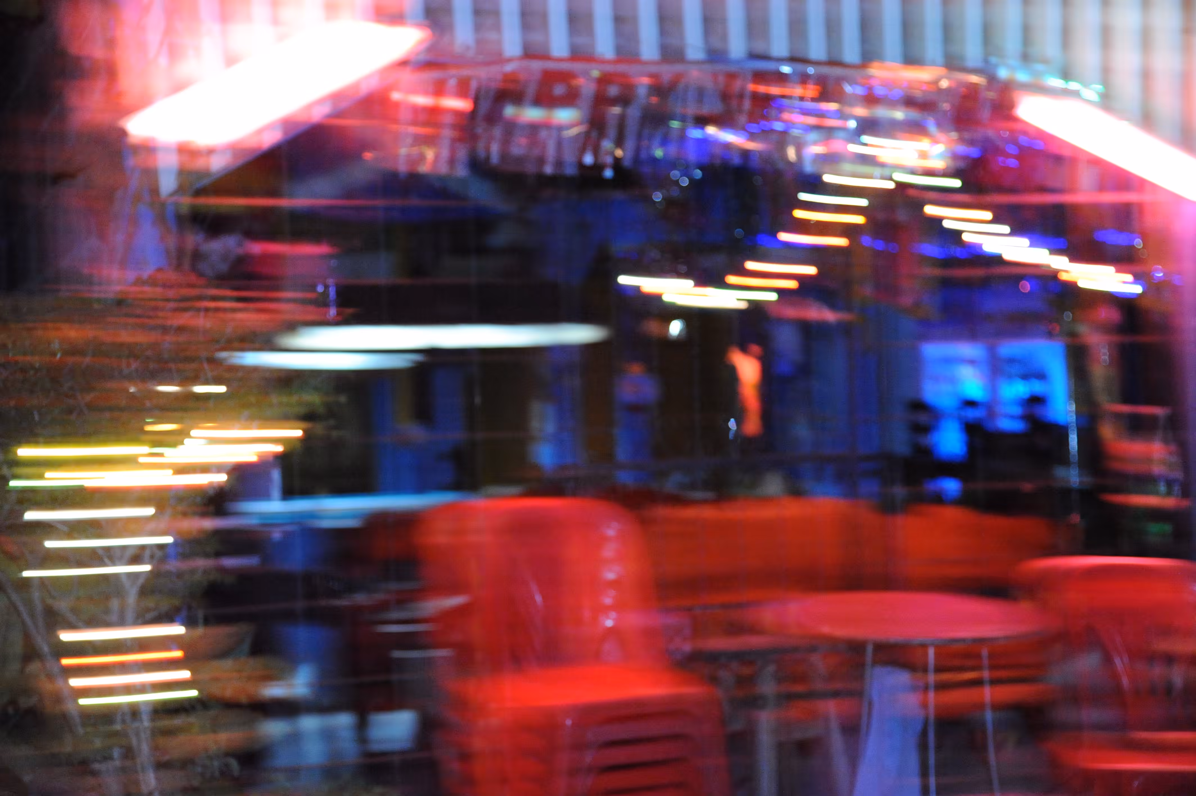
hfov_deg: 31.0
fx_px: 2158
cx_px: 598
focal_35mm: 65
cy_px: 398
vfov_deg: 20.9
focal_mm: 65
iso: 6400
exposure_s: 1/40
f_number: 4
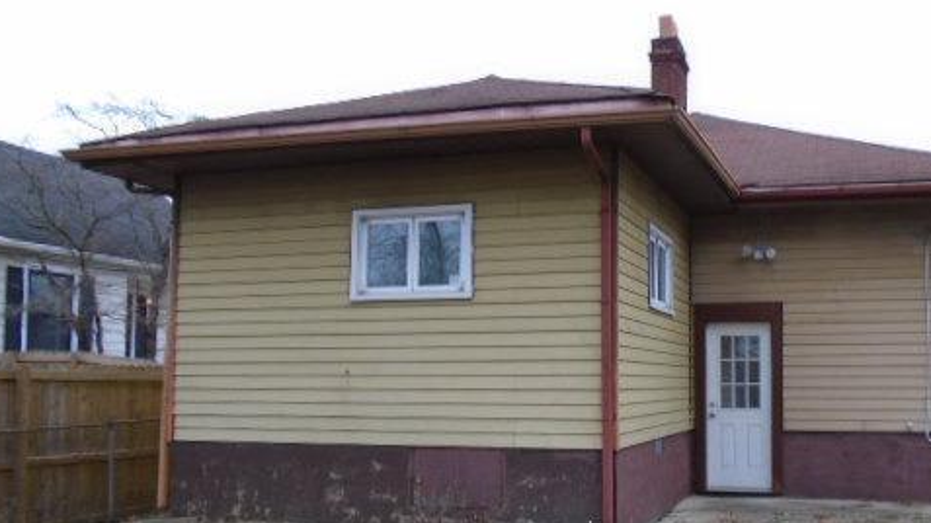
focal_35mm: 38
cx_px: 601
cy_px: 340
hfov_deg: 52.0
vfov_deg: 31.0
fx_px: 938
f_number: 3.2
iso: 100
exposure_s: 1/40
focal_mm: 4.6
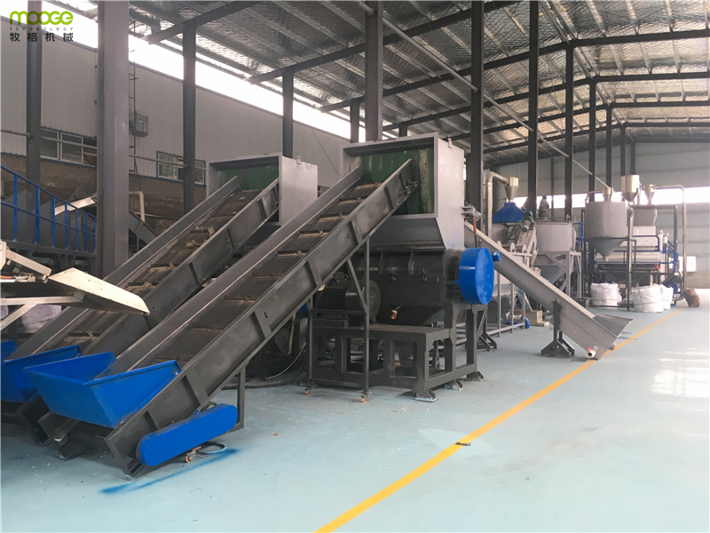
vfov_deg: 48.2
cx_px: 355
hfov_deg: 61.7
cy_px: 266
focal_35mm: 29
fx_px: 595
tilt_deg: +0.5
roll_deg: +1.6
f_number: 2.2
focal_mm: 4.15
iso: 40
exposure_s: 1/33
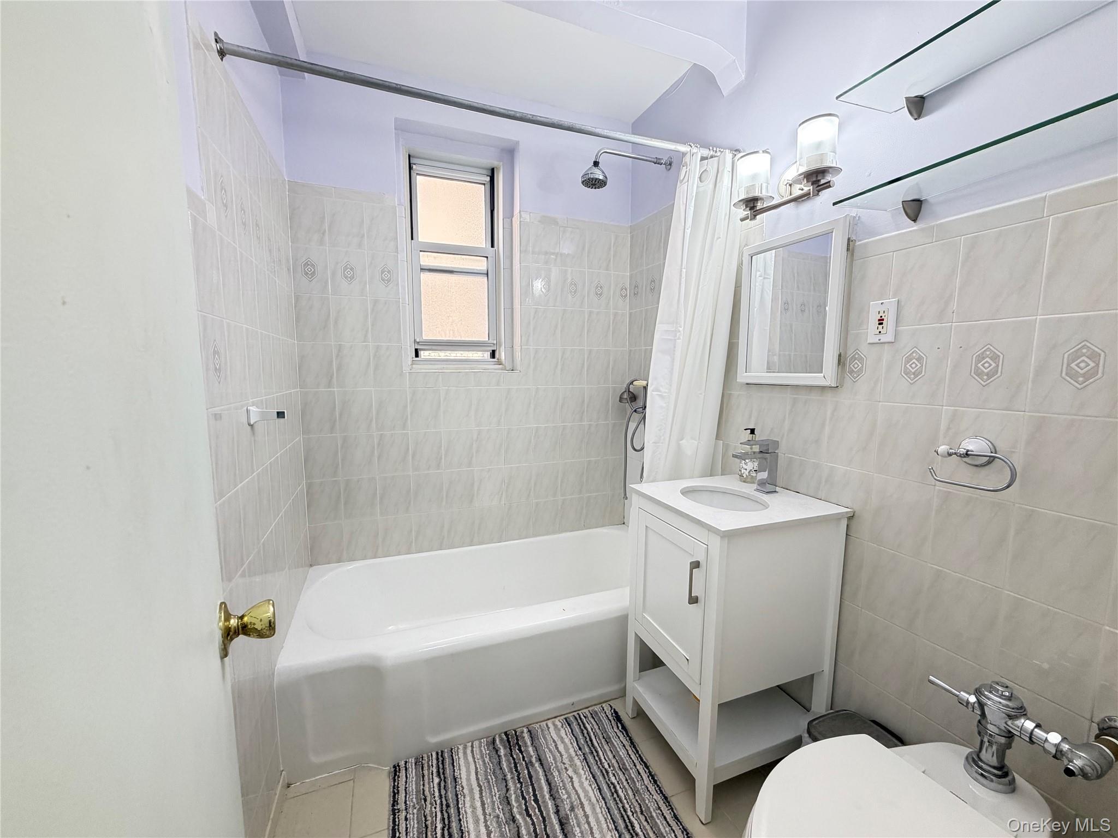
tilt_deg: -6.1
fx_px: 452
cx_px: 559
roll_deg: +0.1
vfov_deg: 85.7
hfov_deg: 102.1
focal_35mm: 14
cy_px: 419
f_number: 2.2
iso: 250
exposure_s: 1/60
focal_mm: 2.22
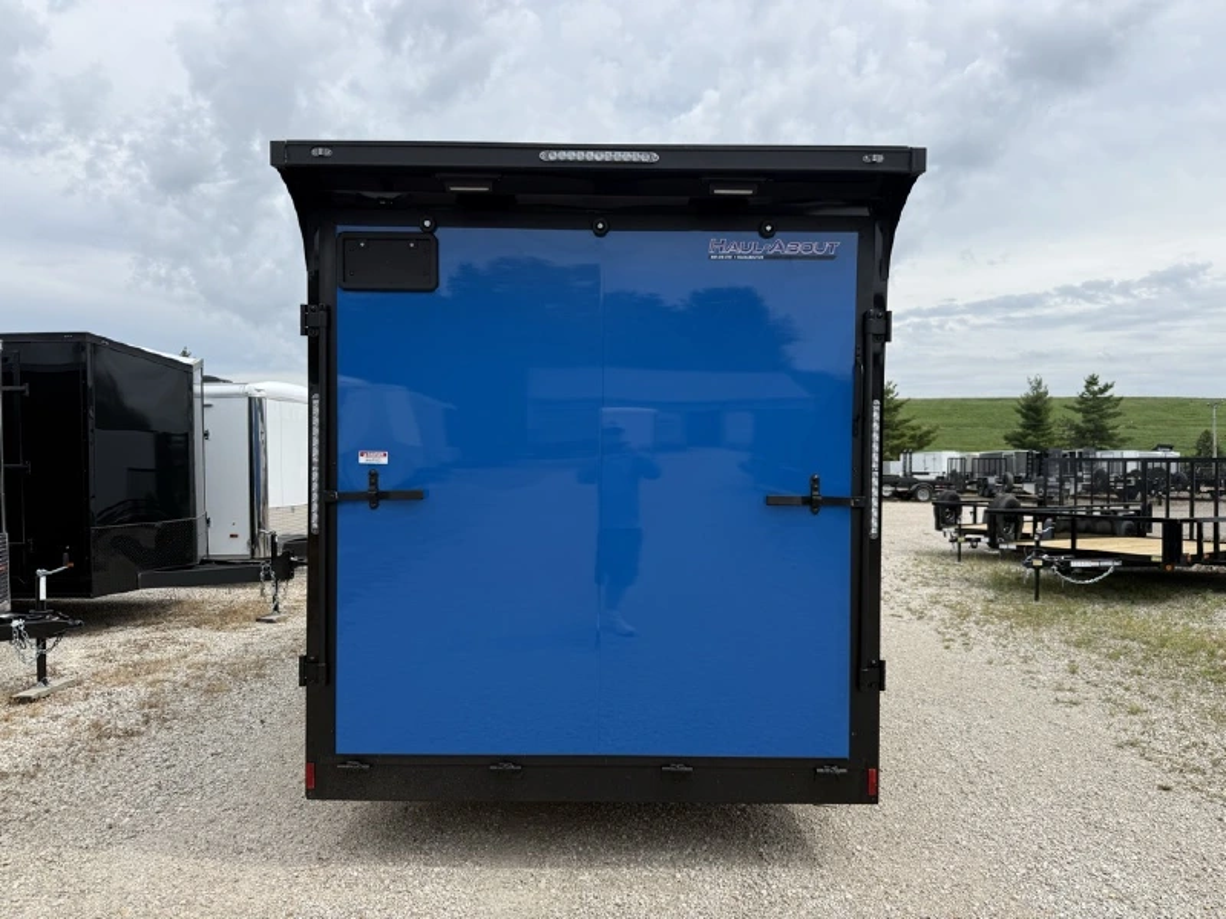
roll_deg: -0.6
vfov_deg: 56.8
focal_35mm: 24
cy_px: 460
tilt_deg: +0.0
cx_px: 613
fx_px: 850
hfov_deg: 71.6
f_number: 1.78
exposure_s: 1/4167
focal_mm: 6.76
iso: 80
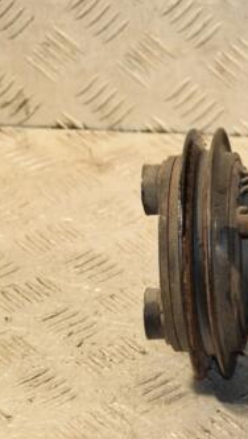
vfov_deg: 14.6
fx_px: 1714
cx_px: 367
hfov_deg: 8.1
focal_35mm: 147
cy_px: 198
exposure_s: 1/160
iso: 800
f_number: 5
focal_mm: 52
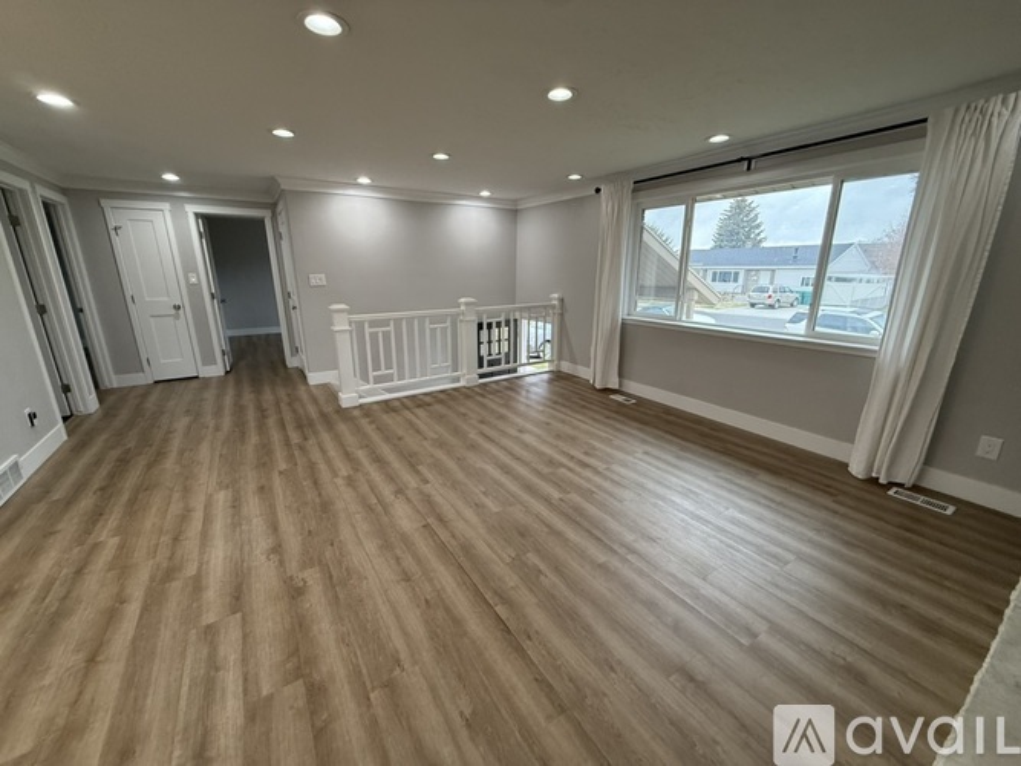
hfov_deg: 102.1
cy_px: 383
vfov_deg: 85.7
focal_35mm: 14
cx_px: 510
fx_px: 413
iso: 250
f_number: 2.2
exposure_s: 1/120
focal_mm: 2.22
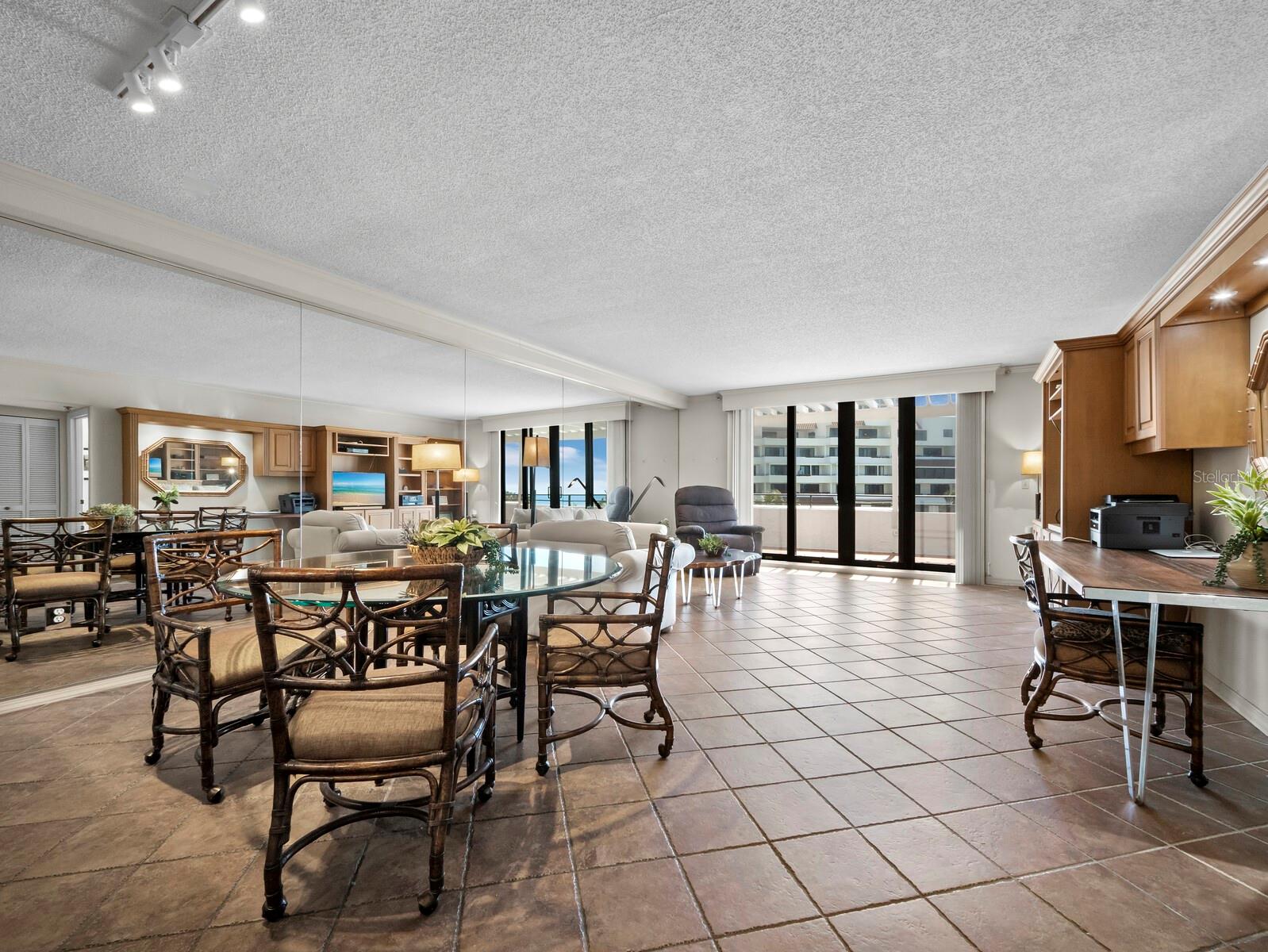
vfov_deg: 85.7
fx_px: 513
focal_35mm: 14
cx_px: 634
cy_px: 476
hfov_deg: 102.0
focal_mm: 7
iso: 400
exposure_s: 1/4
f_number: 11
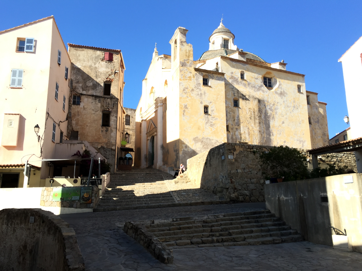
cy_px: 136
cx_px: 181
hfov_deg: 61.7
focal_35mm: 29
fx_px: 303
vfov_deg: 48.2
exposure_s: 1/898
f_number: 2.2
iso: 32
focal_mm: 4.15
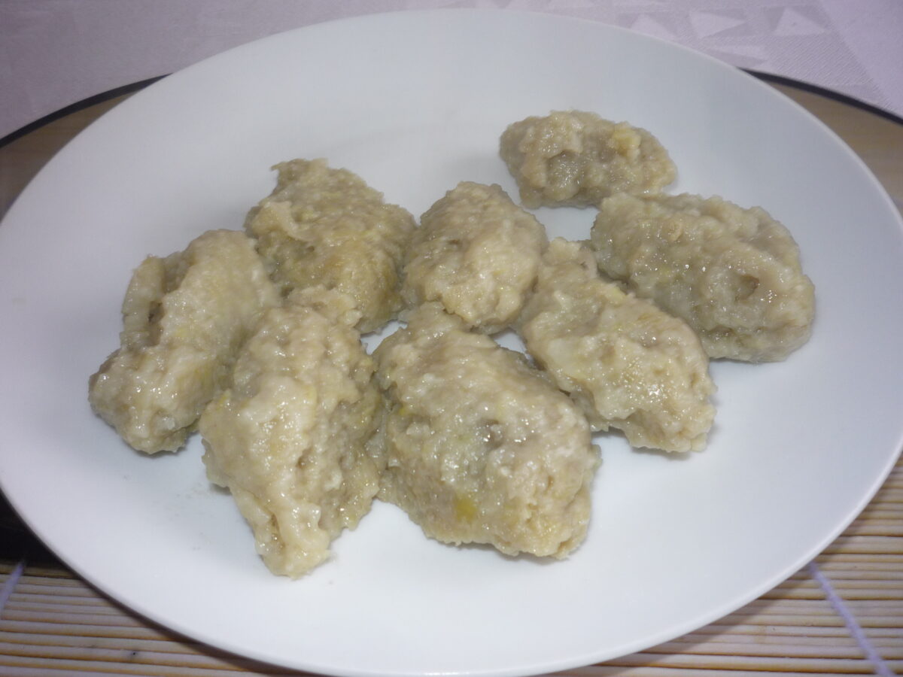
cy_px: 338
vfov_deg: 44.2
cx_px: 452
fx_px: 835
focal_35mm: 32
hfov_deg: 56.8
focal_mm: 5.2
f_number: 4
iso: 100
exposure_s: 1/30
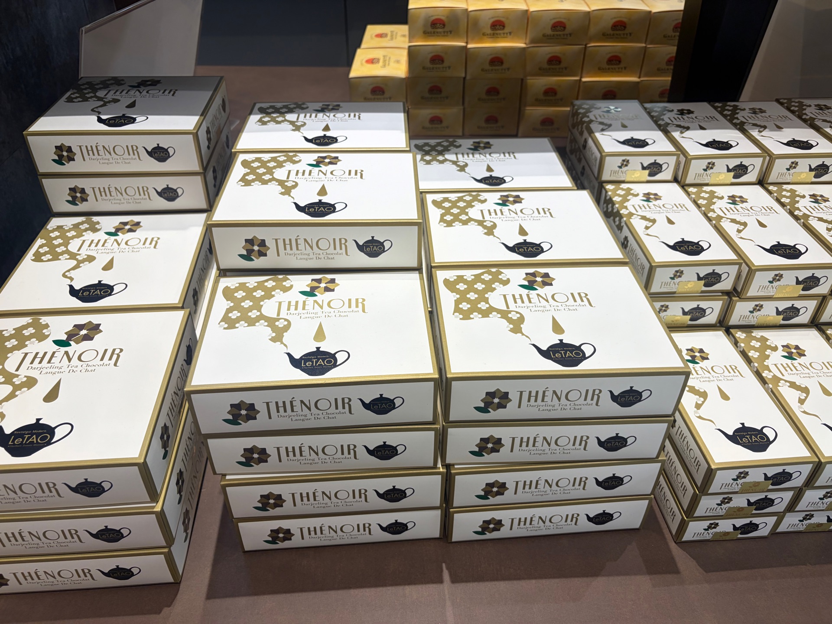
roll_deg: +0.0
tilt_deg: -36.7
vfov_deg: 53.1
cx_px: 416
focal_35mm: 26
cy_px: 312
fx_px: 625
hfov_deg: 67.3
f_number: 1.6
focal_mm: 5.96
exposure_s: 1/100
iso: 32
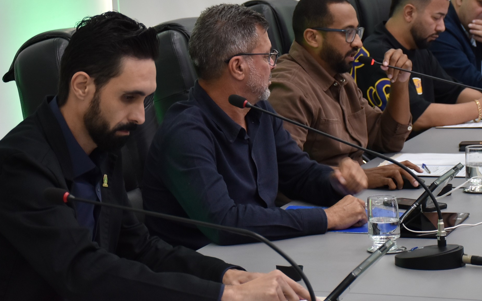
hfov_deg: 17.0
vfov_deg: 10.6
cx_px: 256
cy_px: 63
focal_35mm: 123
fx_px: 1616
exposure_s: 1/60
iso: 560
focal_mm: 50
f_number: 4.8
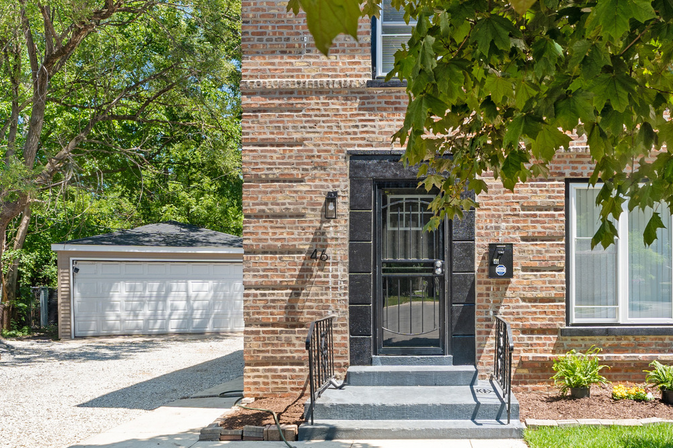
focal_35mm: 58
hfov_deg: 34.3
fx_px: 1084
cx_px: 425
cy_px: 275
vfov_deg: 23.3
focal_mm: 24
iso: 125
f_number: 9
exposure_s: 1/40
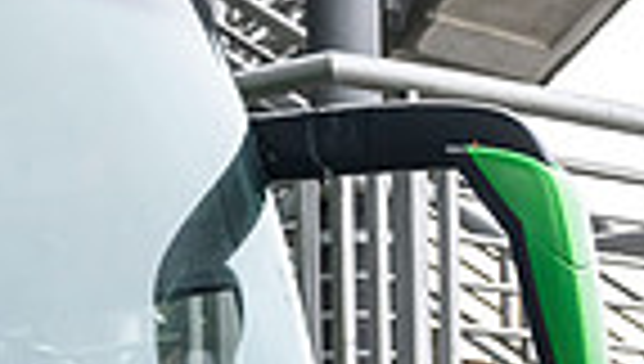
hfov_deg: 11.8
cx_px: 599
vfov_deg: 6.3
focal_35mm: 181
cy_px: 957
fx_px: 3096
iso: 3200
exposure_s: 1/640
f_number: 3.5
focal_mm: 55
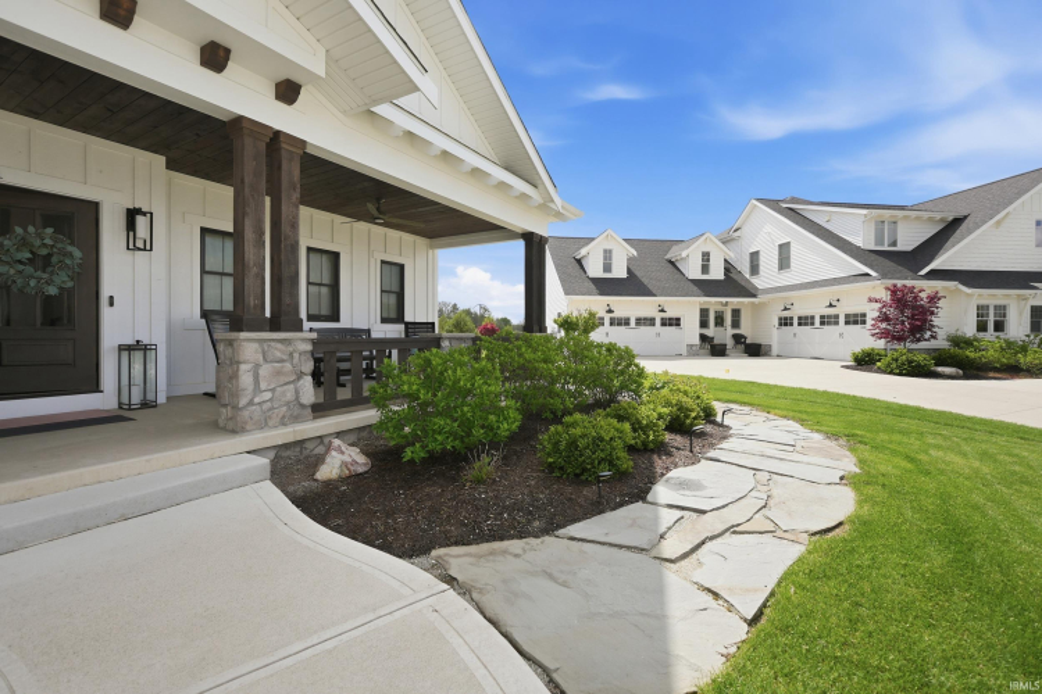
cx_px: 521
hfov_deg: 96.7
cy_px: 347
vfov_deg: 73.7
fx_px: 463
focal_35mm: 16
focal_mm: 11
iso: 100
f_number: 4
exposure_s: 1/1000
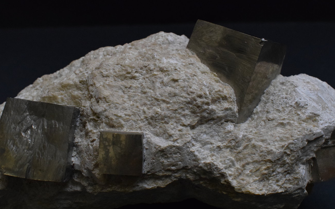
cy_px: 125
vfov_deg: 25.5
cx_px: 165
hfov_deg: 39.8
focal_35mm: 51
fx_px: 462
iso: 3200
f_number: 11
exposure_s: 1/800
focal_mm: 27
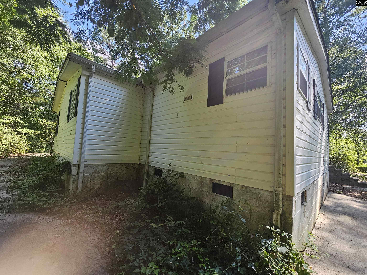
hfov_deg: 106.2
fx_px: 138
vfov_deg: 89.9
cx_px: 184
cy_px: 138
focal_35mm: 13
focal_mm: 2.2
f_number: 2.2
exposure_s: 1/257
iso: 50
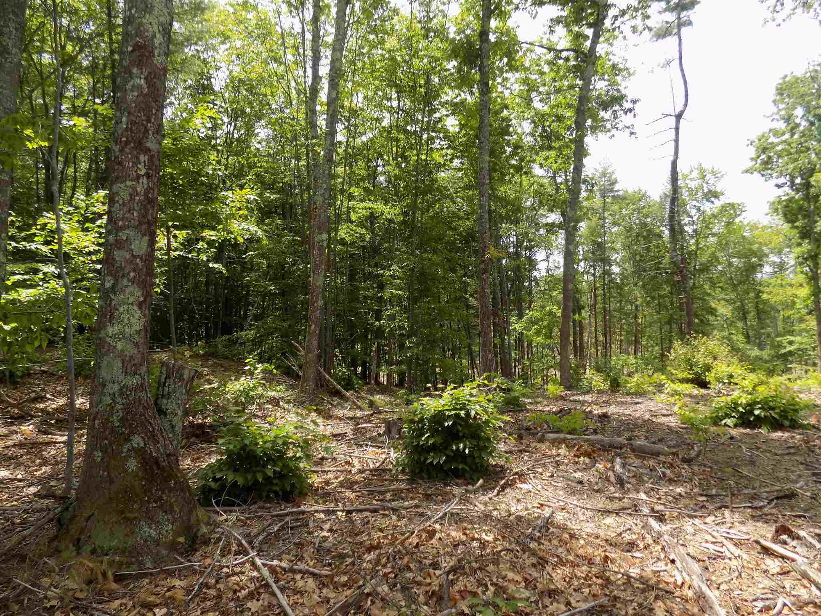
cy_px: 308
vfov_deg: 58.9
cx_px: 410
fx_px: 545
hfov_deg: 73.9
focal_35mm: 23
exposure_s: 1/400
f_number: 3.1
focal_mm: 4
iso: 80
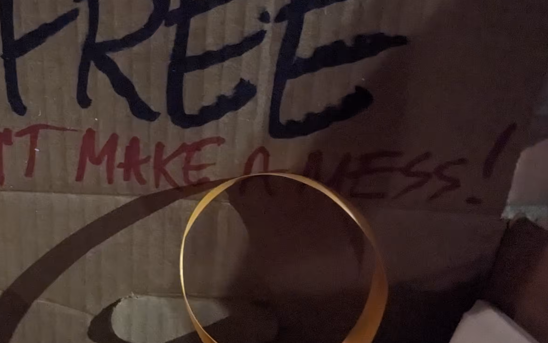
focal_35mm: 49
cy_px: 127
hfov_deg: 40.1
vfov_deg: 26.3
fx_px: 732
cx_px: 145
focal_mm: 4.38
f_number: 1.73
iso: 5610
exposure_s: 1/15
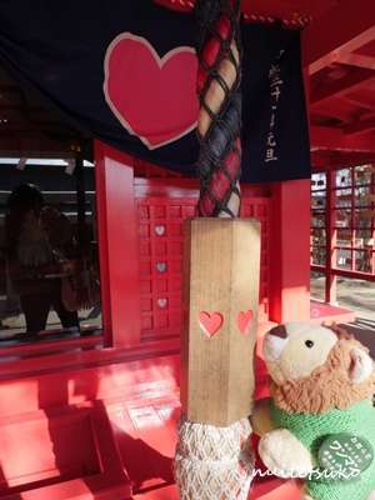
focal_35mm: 24
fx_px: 347
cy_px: 250
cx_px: 188
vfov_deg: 71.6
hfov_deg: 56.8
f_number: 7.1
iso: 640
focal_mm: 12
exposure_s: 1/400
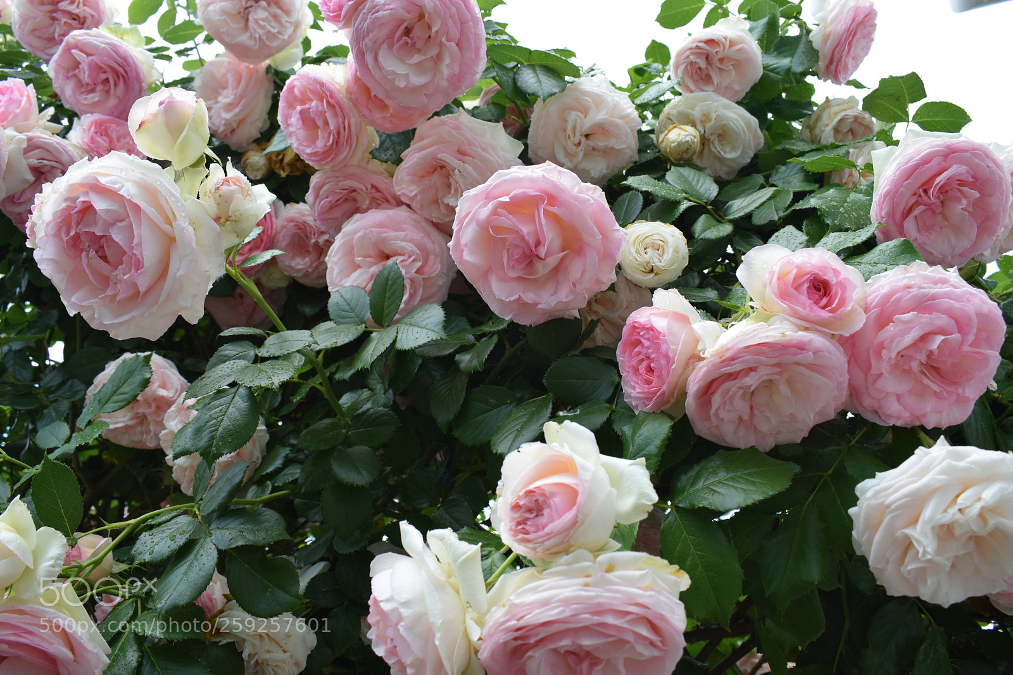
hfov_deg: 59.5
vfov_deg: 41.7
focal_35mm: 32
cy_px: 338
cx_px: 506
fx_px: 886
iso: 400
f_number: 7.1
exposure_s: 1/400
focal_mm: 21
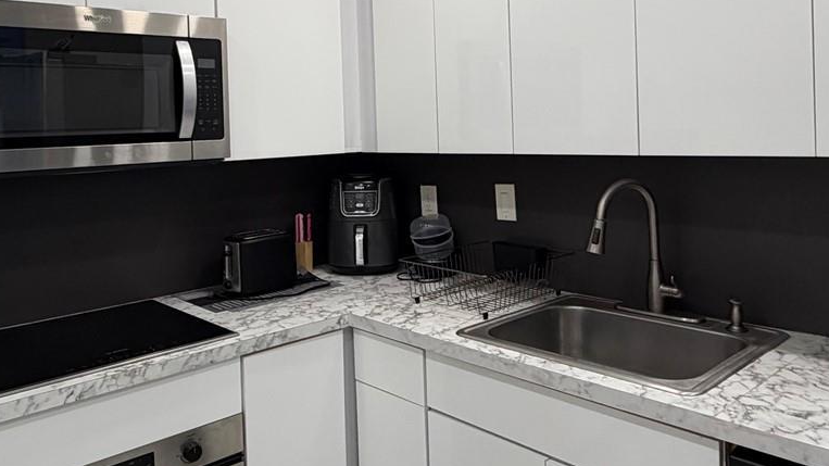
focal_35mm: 32
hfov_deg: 61.0
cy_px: 140
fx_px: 703
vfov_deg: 36.1
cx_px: 388
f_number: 2.2
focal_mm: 2.22
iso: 160
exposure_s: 1/120
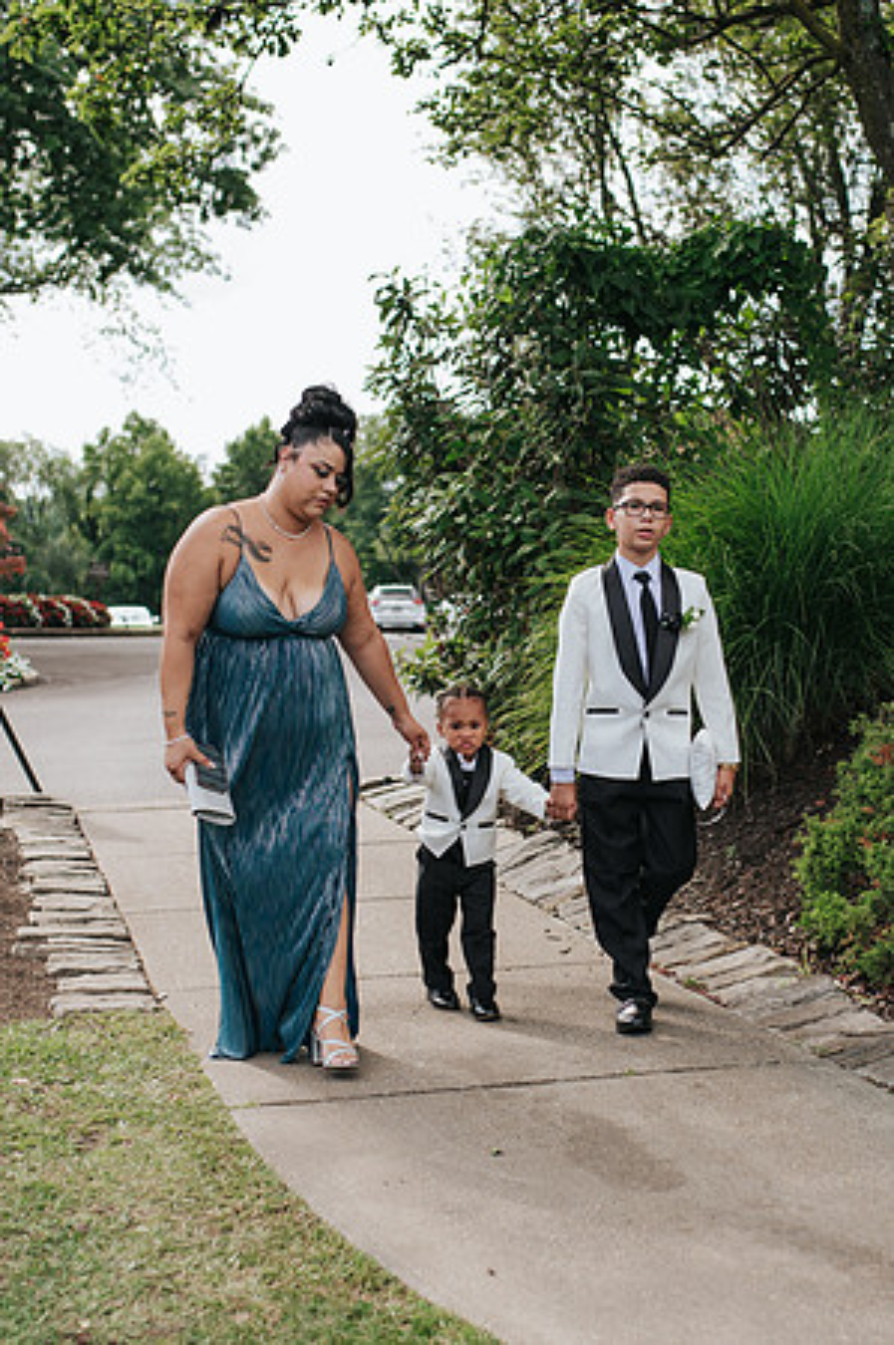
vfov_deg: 32.8
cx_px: 582
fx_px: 2277
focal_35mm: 61
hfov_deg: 22.1
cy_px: 780
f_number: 2.8
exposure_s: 1/1600
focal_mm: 35
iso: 250
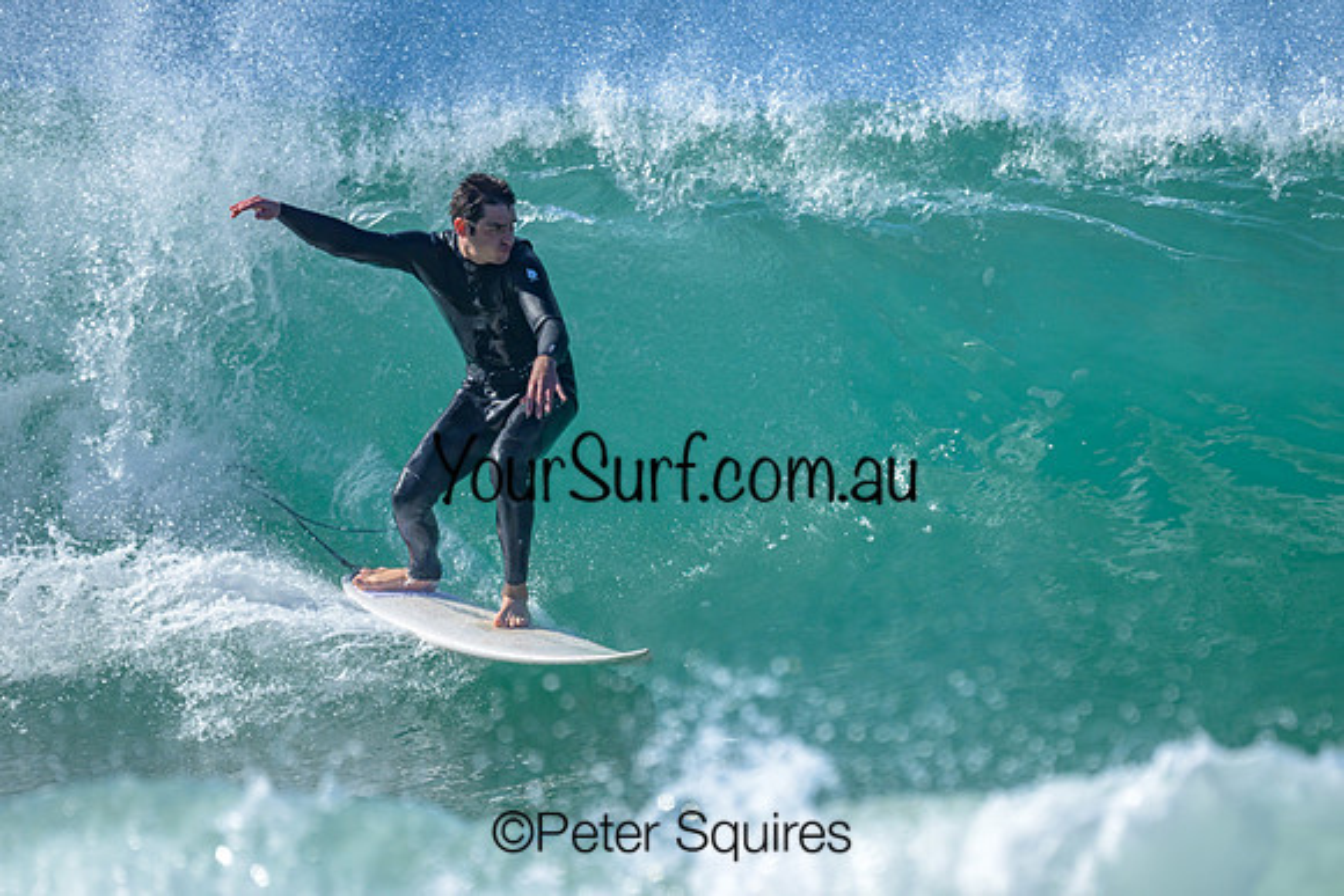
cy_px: 479
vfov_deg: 1.3
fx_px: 40041
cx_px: 736
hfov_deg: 1.9
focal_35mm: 1072
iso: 320
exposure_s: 1/2000
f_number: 6.3
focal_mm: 800
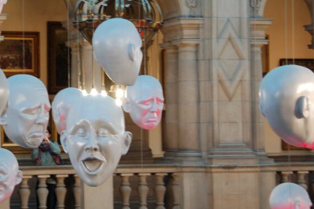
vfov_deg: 12.5
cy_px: 70
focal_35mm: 109
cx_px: 33
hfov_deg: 18.5
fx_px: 950
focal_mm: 40
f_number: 6.3
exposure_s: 1/20
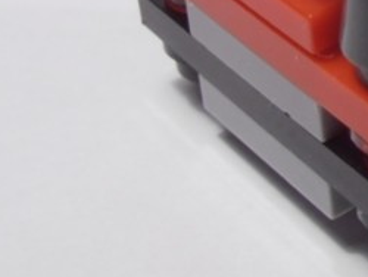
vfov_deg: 10.7
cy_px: -151
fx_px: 1415
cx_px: 576
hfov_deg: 13.8
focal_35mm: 133
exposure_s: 1/50
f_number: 3.9
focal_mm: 6.61
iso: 80
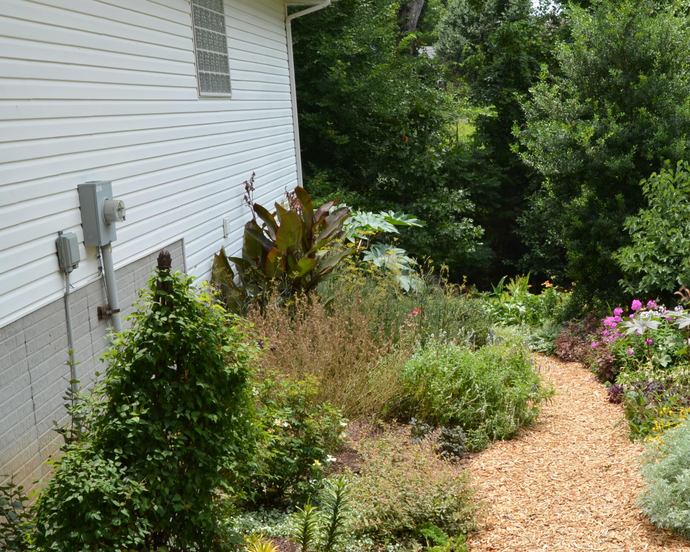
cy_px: 252
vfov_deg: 32.1
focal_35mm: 47
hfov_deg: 38.7
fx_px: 960
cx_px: 504
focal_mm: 18
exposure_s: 1/250
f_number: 8
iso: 140
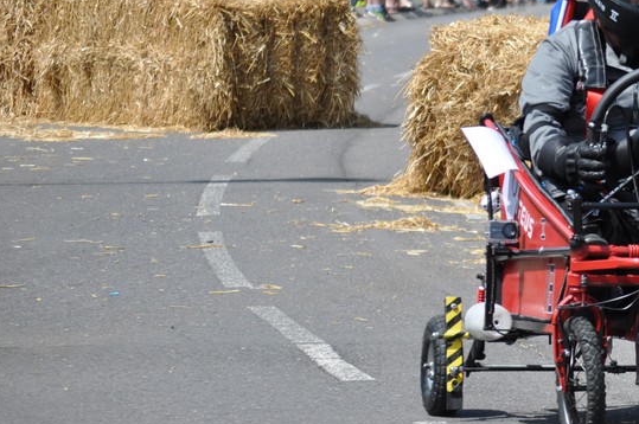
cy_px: 203
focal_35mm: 342
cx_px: 690
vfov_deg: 4.0
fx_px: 6063
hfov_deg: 6.0
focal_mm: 102
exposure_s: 1/2500
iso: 400
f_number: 4.5
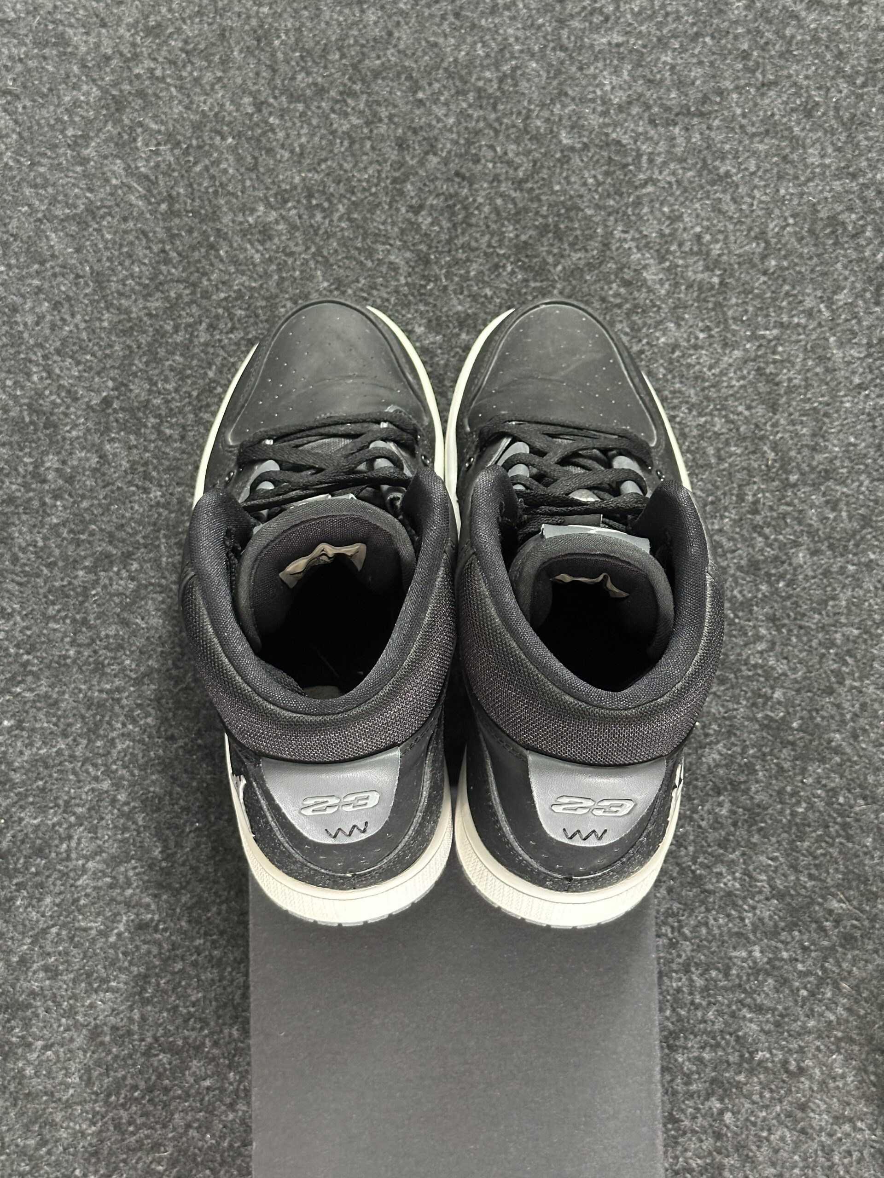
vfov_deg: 39.7
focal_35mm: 48
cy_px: 589
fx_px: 1634
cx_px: 442
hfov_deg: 30.3
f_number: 1.78
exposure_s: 1/25
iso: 500
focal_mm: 6.86
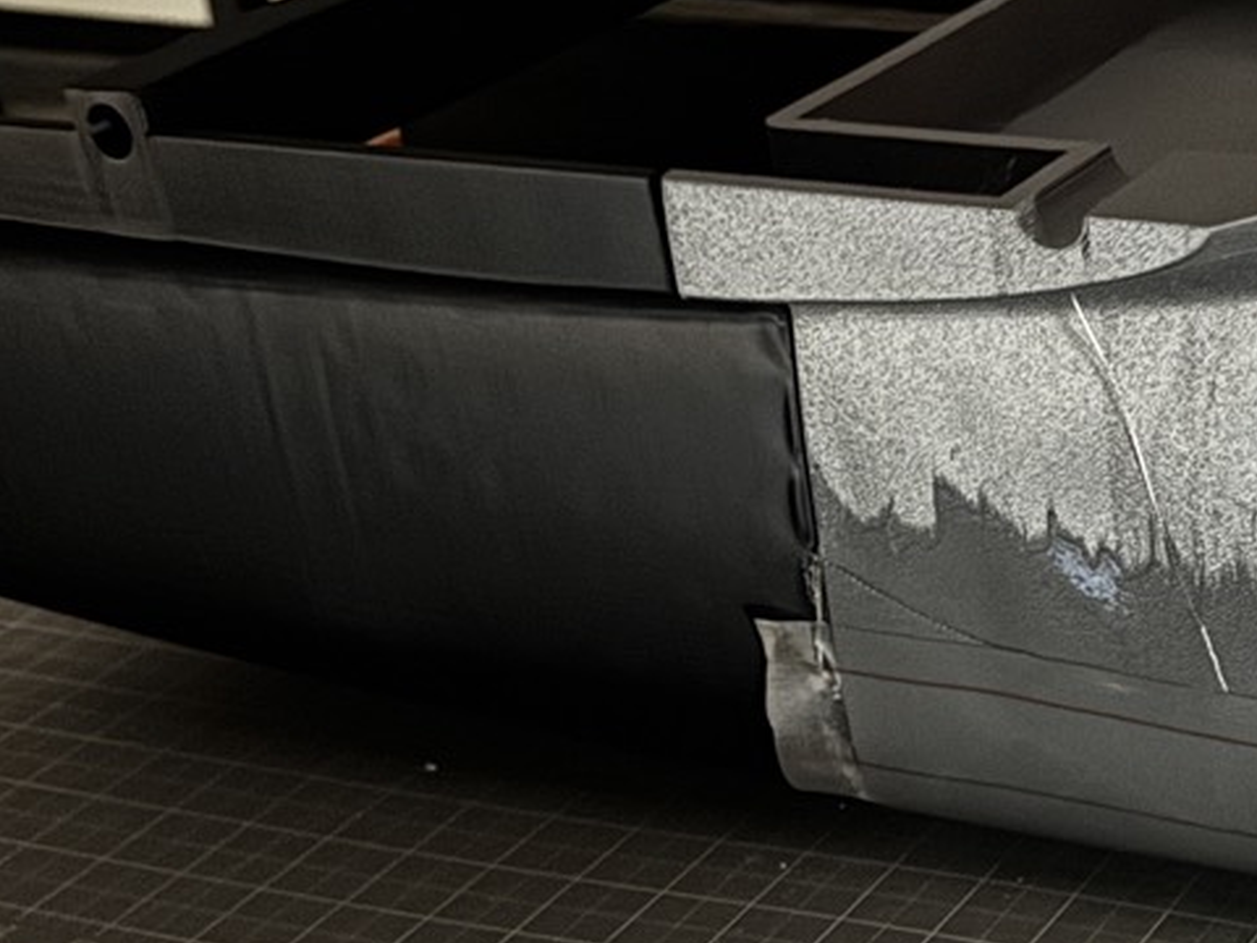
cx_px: 1461
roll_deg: +3.9
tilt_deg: -29.4
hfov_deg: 22.7
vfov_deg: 18.4
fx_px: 2905
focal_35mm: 80
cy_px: 663
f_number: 1.78
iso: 1600
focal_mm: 6.76
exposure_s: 1/21
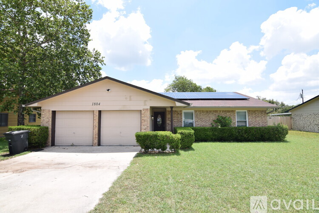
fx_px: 146
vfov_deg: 72.1
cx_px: 160
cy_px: 106
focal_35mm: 16
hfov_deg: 95.0
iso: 100
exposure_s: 1/250
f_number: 7.1
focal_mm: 11
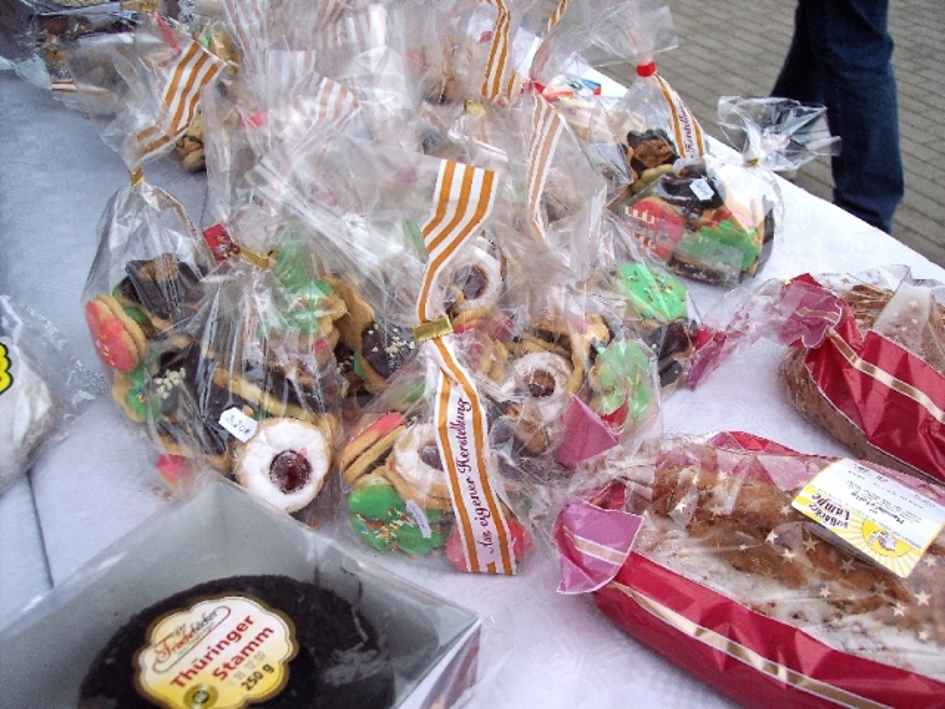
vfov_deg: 36.8
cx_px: 472
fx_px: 1065
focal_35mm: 39
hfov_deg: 47.9
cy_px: 354
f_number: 3.4
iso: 100
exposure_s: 1/90
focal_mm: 8
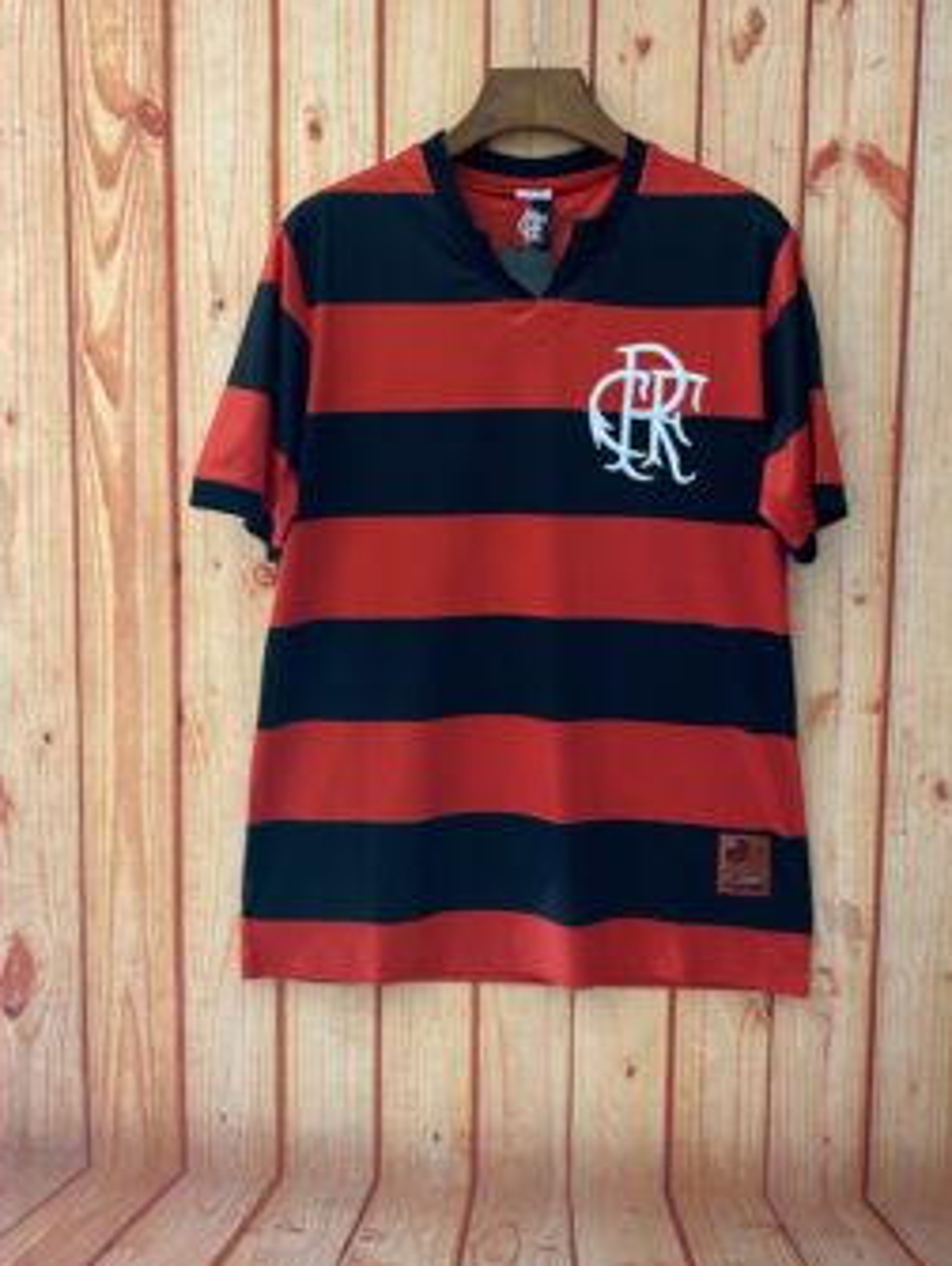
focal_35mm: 31
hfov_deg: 45.5
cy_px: 563
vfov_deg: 58.2
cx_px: 525
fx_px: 1135
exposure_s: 1/60
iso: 500
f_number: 1.8
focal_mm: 4.25
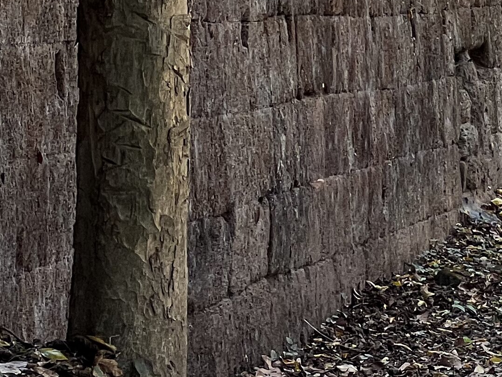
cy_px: -53
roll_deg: +0.1
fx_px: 4148
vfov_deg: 5.2
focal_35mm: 286
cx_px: 917
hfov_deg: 6.8
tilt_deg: +0.2
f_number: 2.8
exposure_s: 1/99
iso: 50
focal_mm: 9
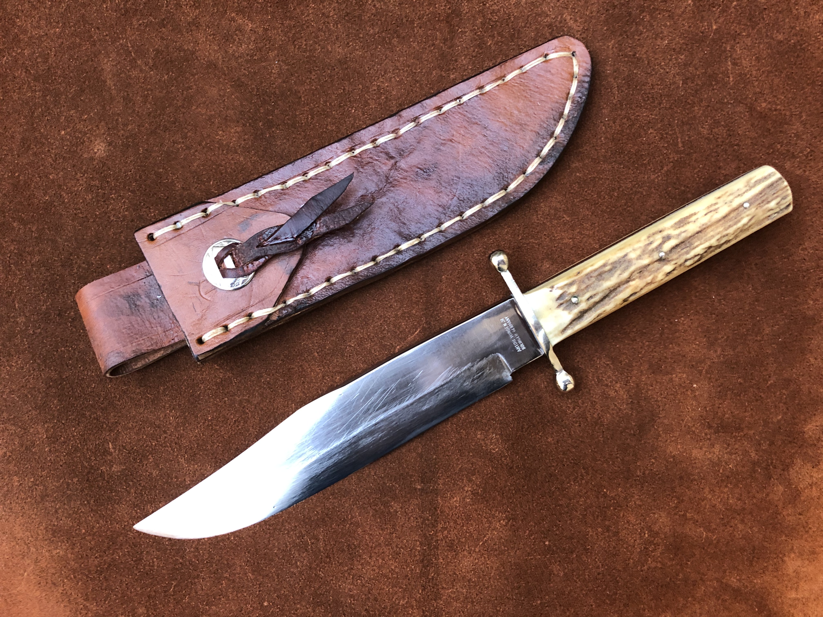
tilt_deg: -84.5
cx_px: 412
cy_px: 308
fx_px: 666
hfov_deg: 63.4
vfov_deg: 49.7
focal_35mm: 28
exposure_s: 1/15
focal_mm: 3.99
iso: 64
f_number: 1.8
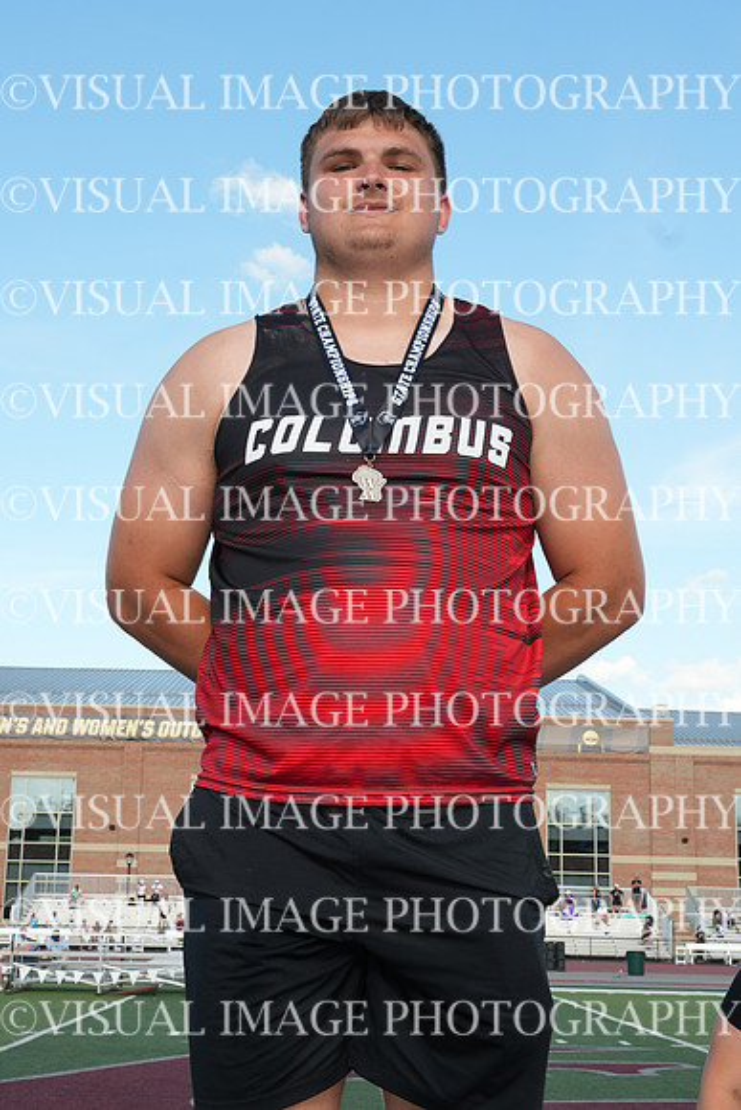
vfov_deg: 38.9
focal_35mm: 51
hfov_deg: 26.5
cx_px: 370
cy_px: 555
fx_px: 1574
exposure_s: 1/60
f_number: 10
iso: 100
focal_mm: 34
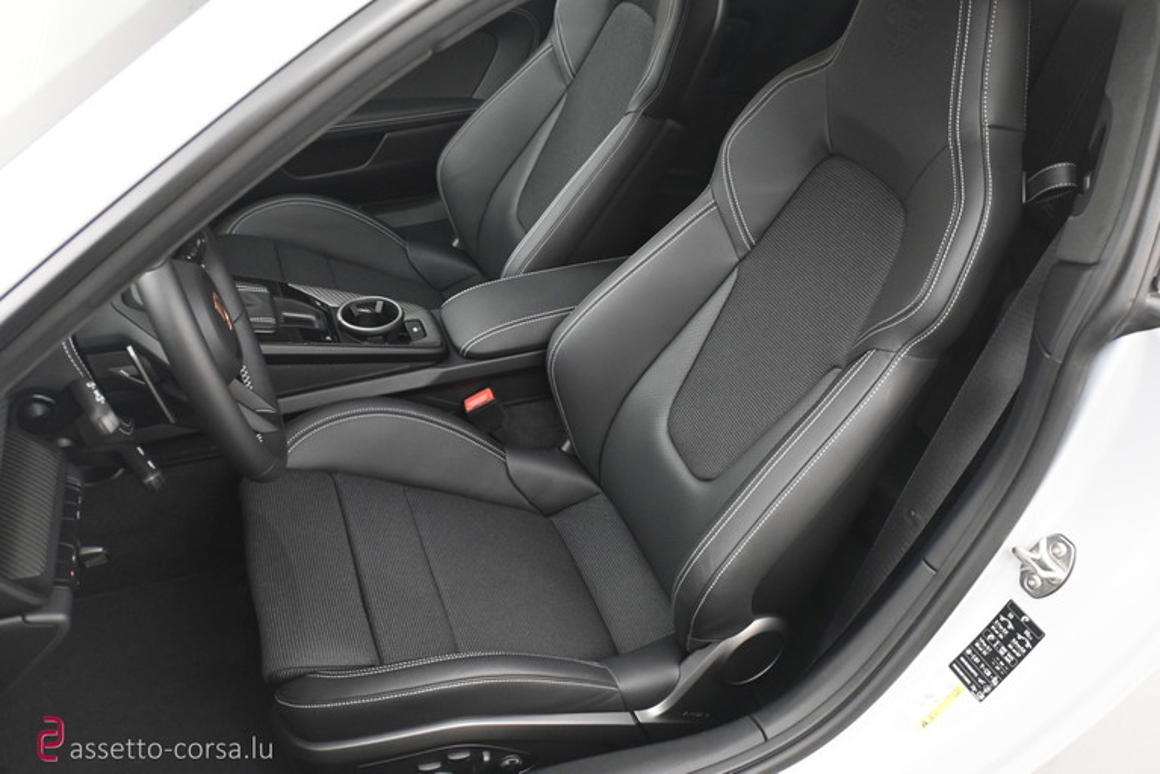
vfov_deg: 41.7
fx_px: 1015
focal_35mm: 32
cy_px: 387
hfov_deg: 59.5
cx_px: 580
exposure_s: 1/25
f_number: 4
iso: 2000
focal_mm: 21
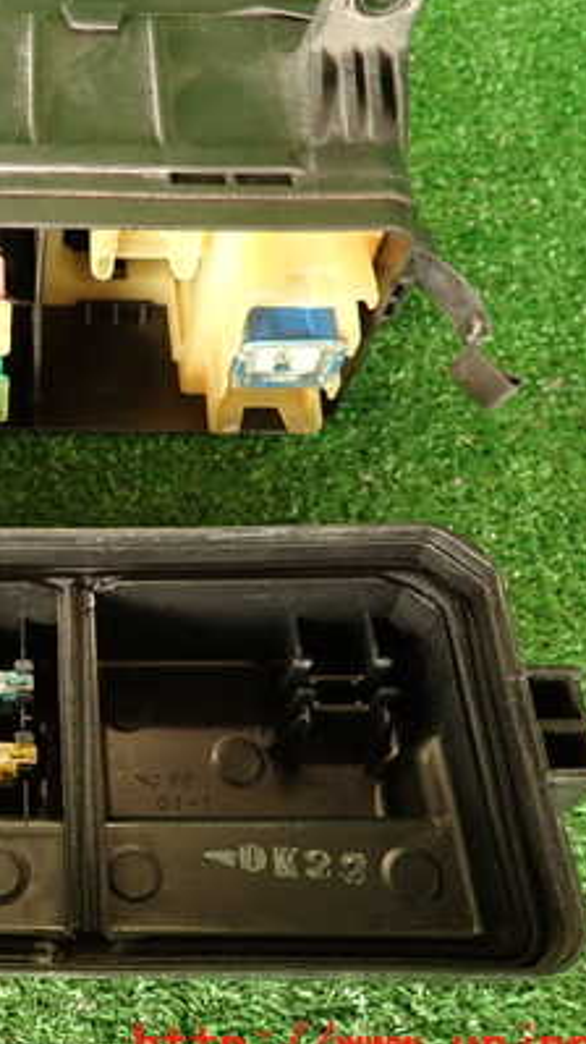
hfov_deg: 26.6
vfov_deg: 49.4
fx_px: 1134
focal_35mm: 41
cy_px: 495
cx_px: -60
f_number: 2
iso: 200
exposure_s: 1/50
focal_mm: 4.5
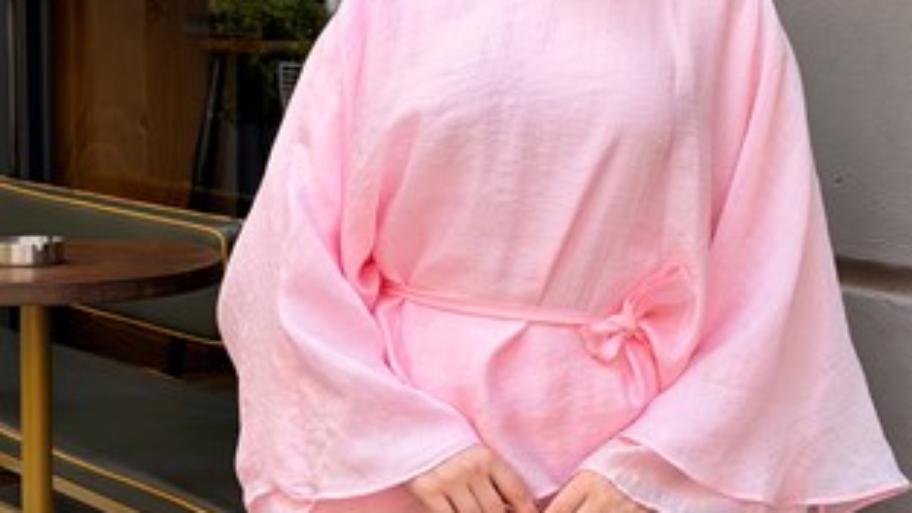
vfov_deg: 13.5
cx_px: 536
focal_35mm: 89
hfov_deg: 23.9
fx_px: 2152
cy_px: 127
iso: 50
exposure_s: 1/158
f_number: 1.78
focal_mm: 6.76
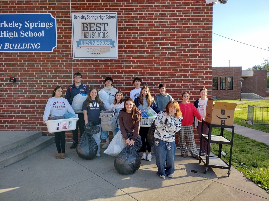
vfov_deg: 51.4
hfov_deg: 65.3
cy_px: 100
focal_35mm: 27
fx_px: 210
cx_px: 134
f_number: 1.7
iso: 100
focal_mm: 4.71
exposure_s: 1/799
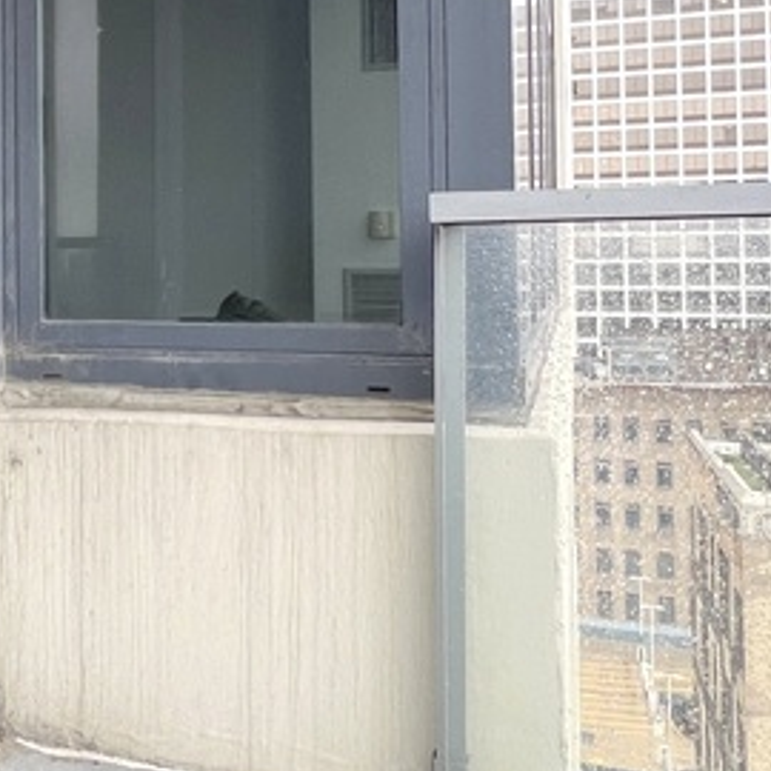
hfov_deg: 32.0
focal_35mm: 46
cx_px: -100
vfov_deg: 36.3
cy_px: 237
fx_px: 1159
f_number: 1.8
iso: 80
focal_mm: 1.57
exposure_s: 1/99
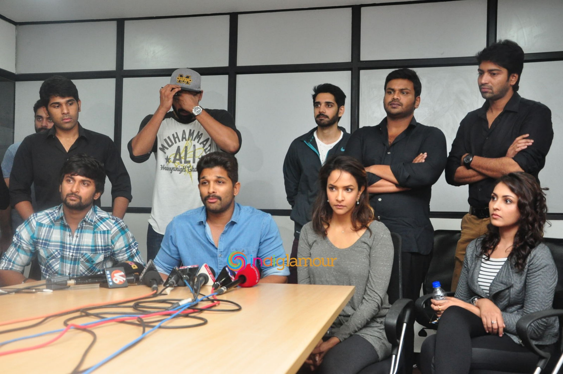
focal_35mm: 39
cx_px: 282
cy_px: 187
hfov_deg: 49.6
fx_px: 609
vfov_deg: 34.1
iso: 1600
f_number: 6.3
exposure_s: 1/125
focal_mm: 26
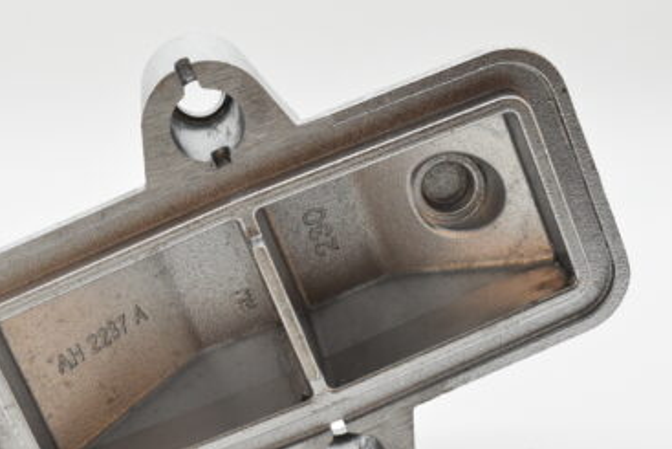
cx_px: 297
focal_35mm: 103
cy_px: 260
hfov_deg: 19.8
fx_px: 1923
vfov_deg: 13.3
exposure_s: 1/1000
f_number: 8
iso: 1600
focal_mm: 42
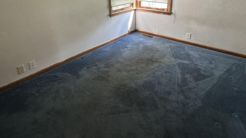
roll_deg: +0.7
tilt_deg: -14.9
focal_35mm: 22
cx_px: 124
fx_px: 144
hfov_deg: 81.2
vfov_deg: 47.4
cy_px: 20
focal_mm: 2.22
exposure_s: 1/120
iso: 125
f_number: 2.2
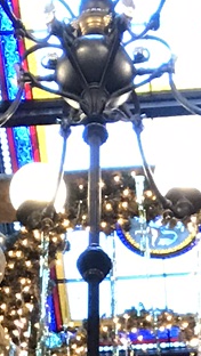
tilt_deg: +35.9
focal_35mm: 200
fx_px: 1891
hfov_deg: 6.1
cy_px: 766
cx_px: 100
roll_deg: -1.7
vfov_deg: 9.8
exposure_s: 1/15
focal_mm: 3.99
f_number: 1.8
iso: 100
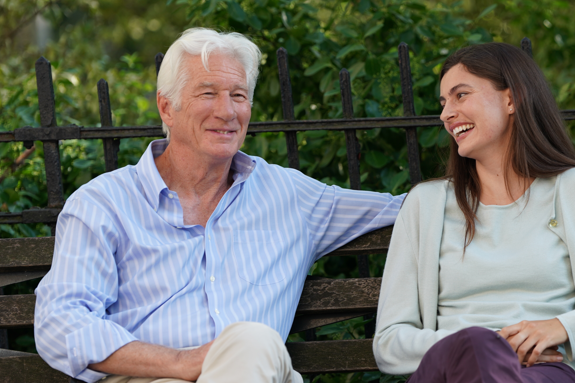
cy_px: 230
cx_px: 365
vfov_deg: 5.5
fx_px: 4009
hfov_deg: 8.2
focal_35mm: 251
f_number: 3.5
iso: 200
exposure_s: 1/250
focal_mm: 165
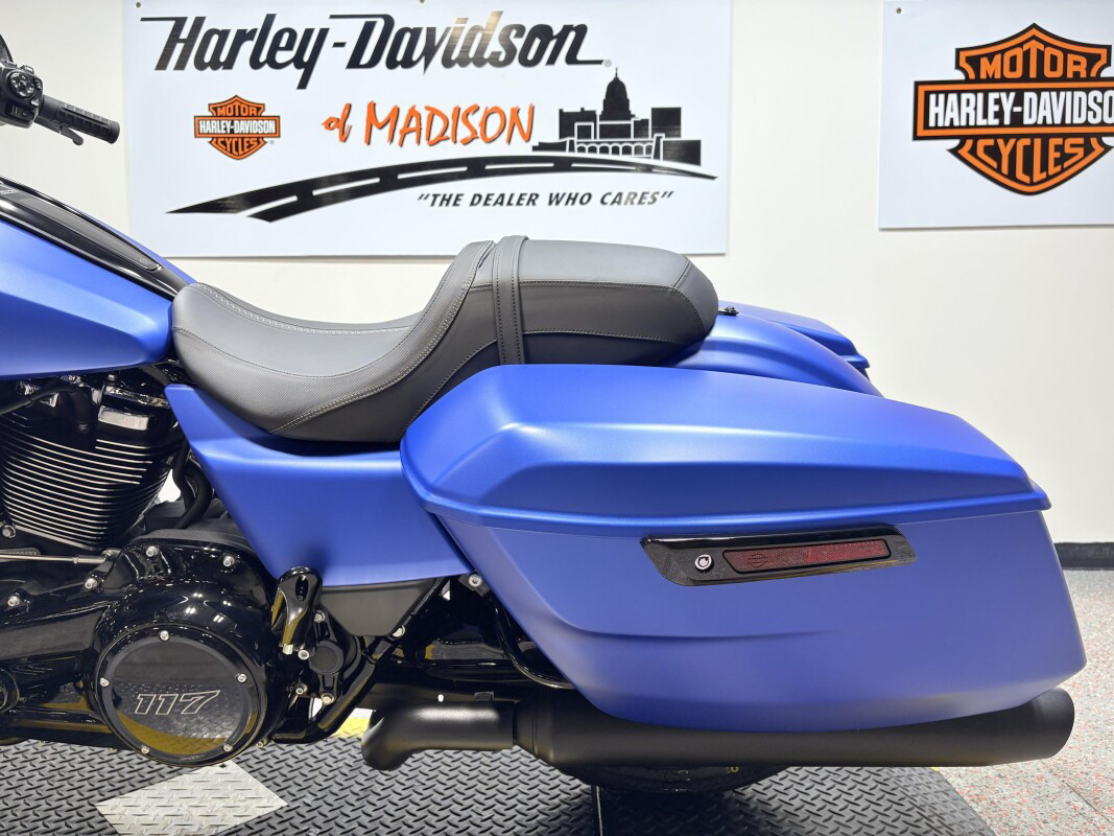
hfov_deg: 67.3
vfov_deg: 53.1
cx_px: 557
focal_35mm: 26
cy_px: 418
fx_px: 837
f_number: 1.6
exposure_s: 1/120
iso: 50
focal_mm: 5.96
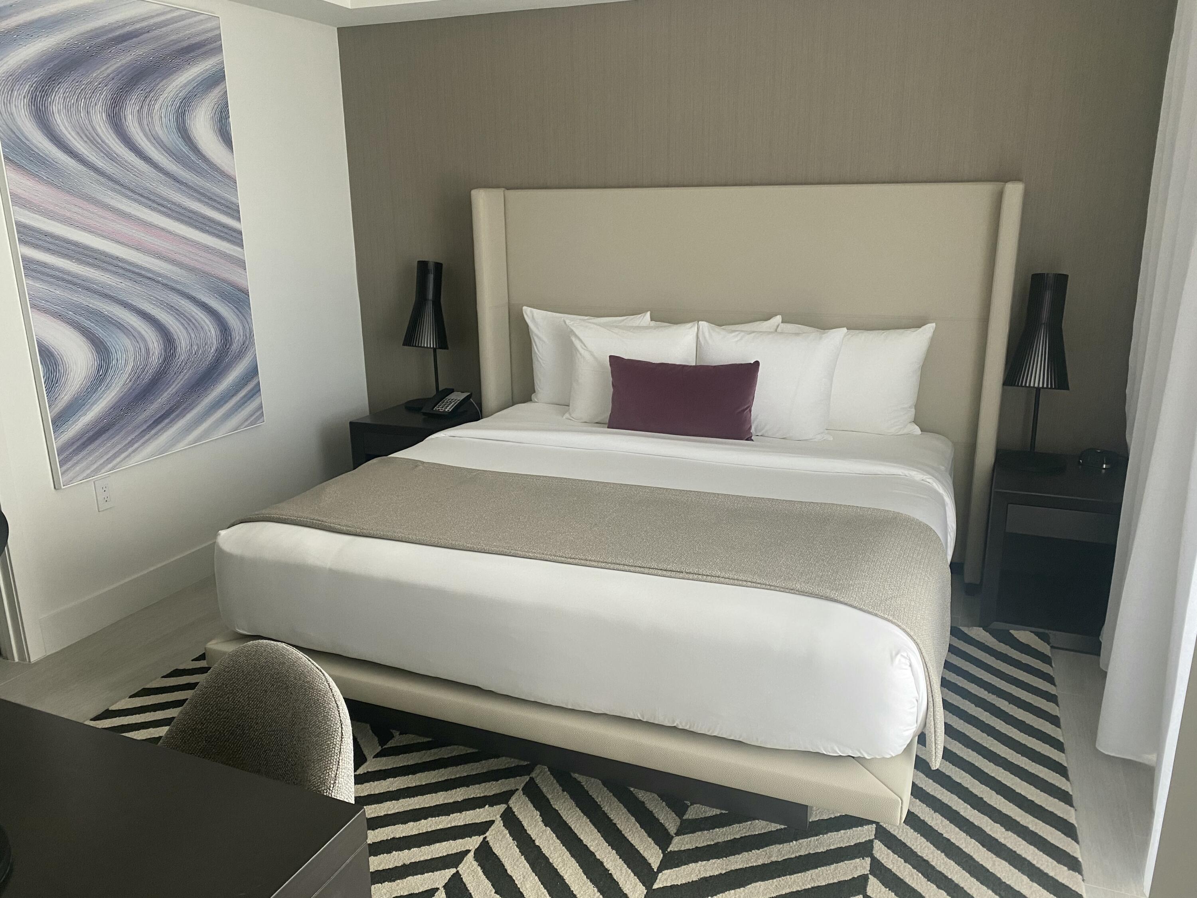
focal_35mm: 26
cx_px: 598
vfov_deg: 53.1
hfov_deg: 67.3
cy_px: 449
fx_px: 899
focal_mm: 4.25
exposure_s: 1/60
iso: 160
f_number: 1.8
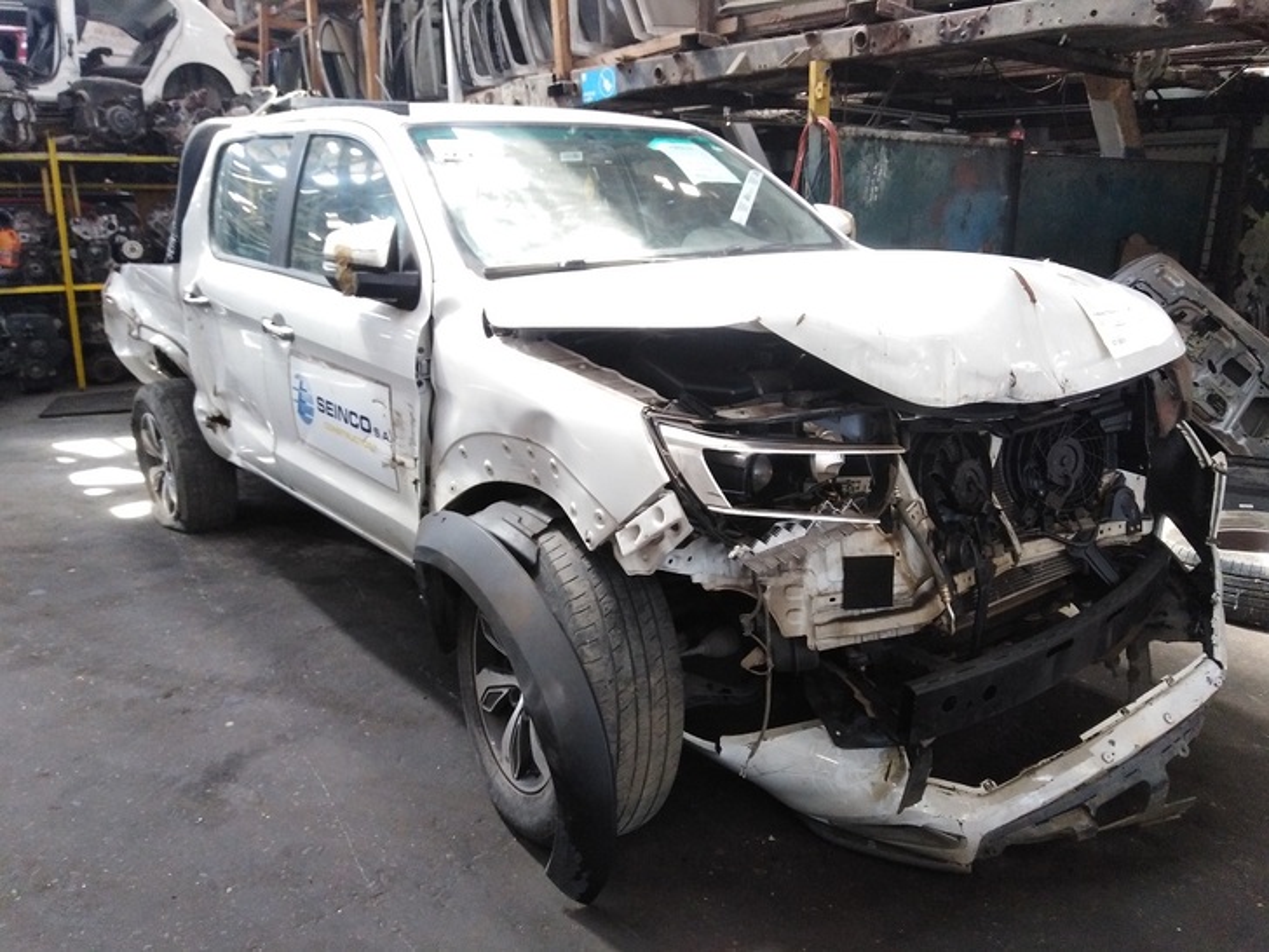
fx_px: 953
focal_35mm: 26
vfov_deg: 53.1
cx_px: 634
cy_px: 476
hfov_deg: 67.3
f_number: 2.2
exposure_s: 1/30
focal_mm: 3.46
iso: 395
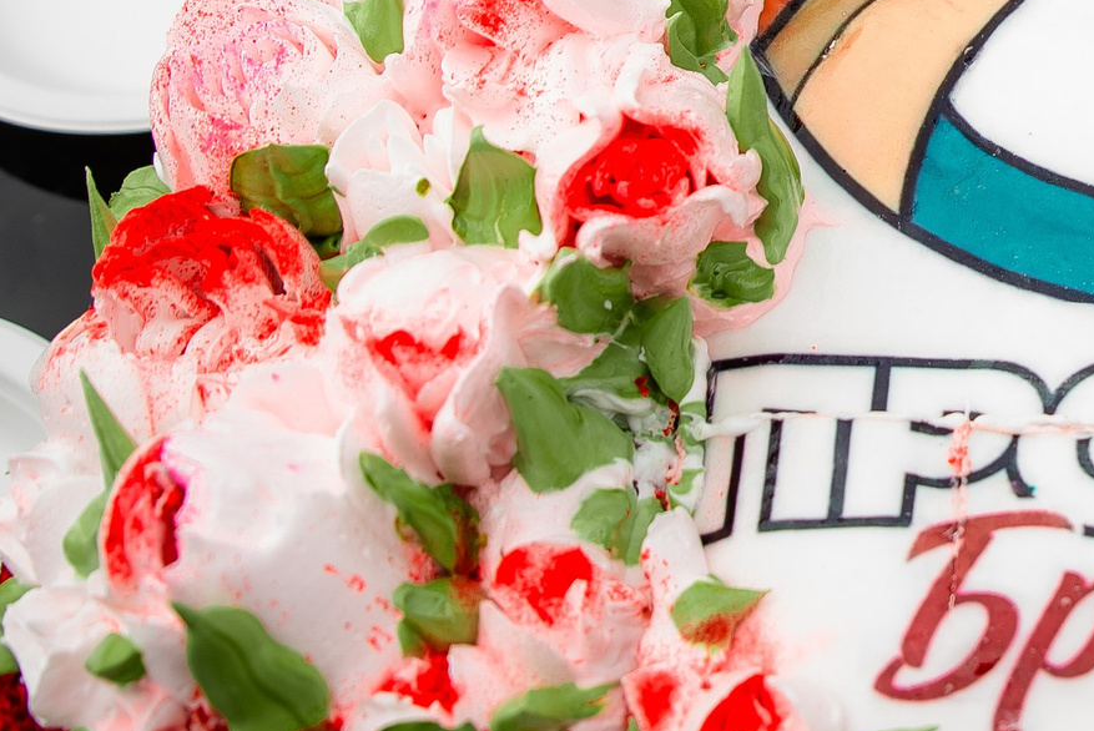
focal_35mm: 77
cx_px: 1287
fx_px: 2341
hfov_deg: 24.1
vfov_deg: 17.4
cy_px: 14
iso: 200
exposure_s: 1/500
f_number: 3.5
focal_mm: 24
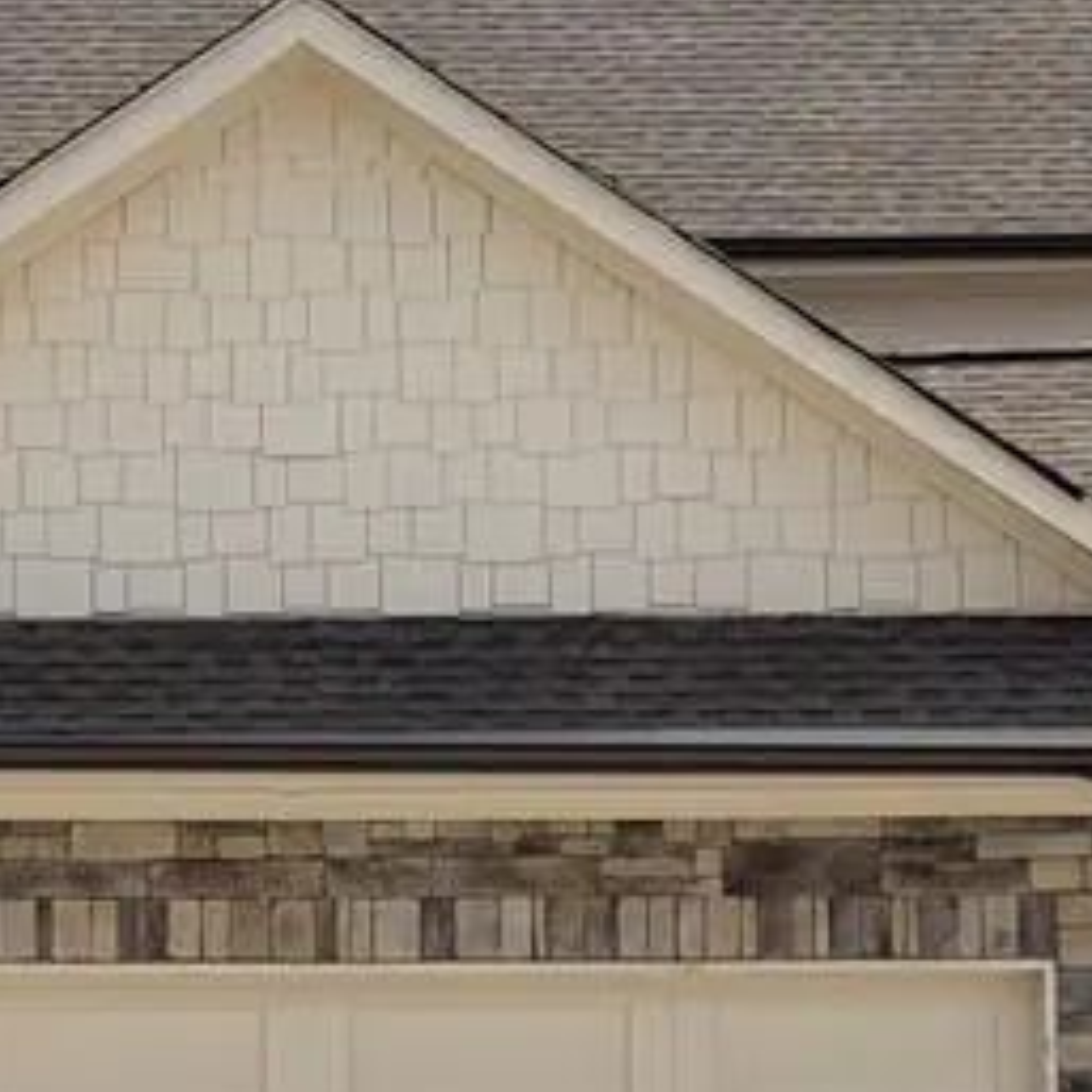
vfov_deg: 10.3
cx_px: 323
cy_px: 1050
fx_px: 6032
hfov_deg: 10.3
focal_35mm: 169
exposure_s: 1/7143
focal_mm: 6.76
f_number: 1.78
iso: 80
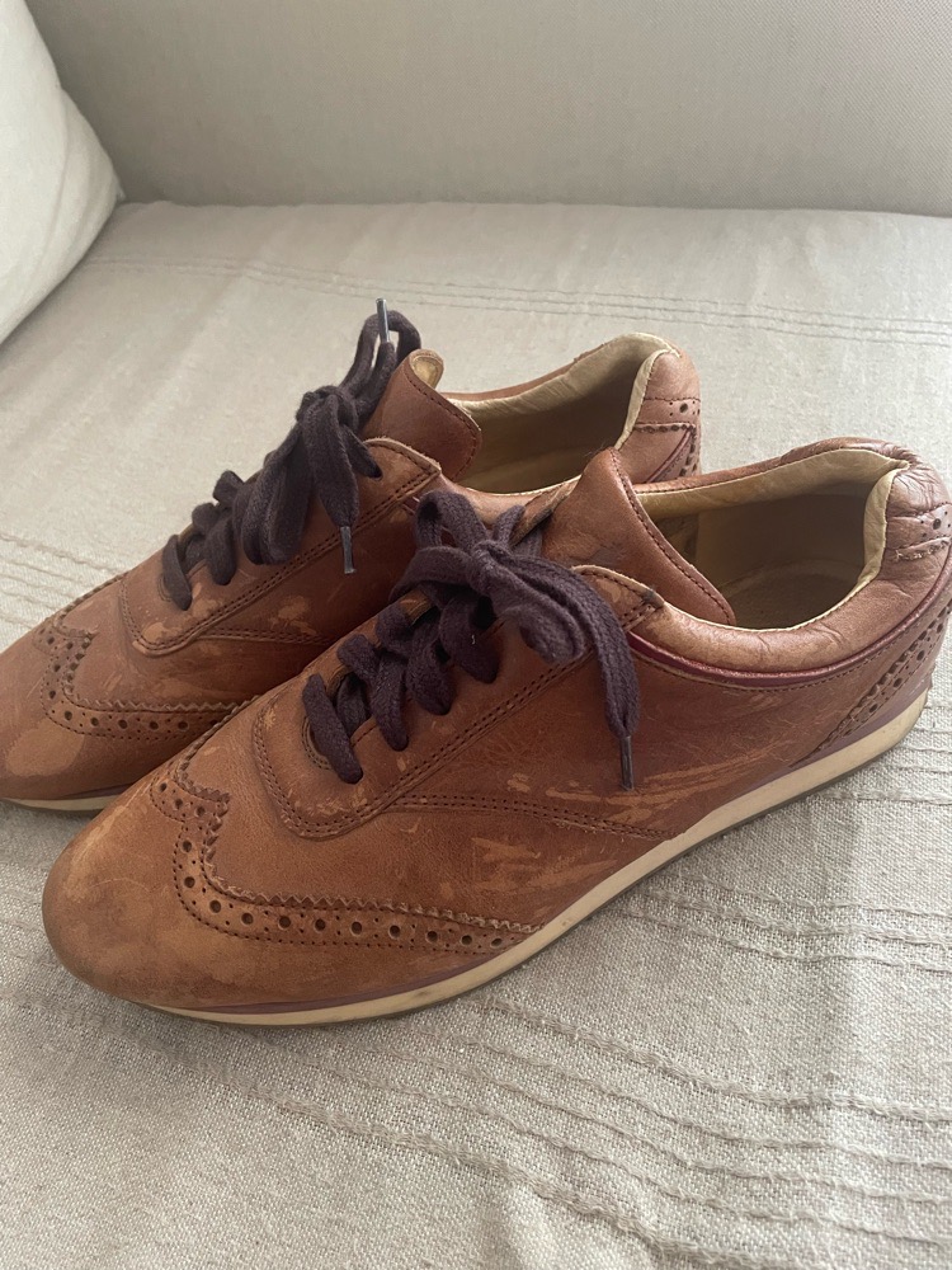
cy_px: 635
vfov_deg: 67.3
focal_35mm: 26
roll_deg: +7.4
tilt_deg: -43.5
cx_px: 476
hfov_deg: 53.1
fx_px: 953
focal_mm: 4.2
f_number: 1.6
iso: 400
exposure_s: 1/60
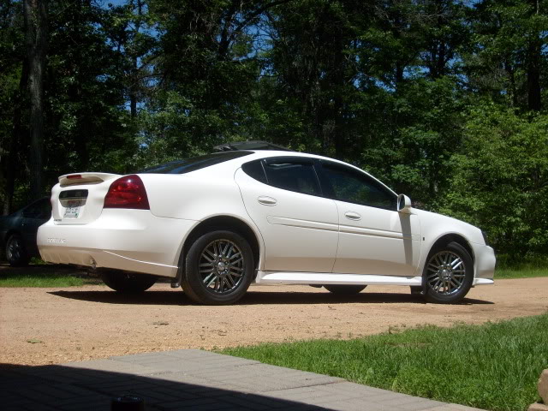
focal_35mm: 52
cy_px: 206
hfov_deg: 36.8
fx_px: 823
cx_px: 274
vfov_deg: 28.0
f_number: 8.4
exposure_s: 1/250
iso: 80
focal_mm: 8.7
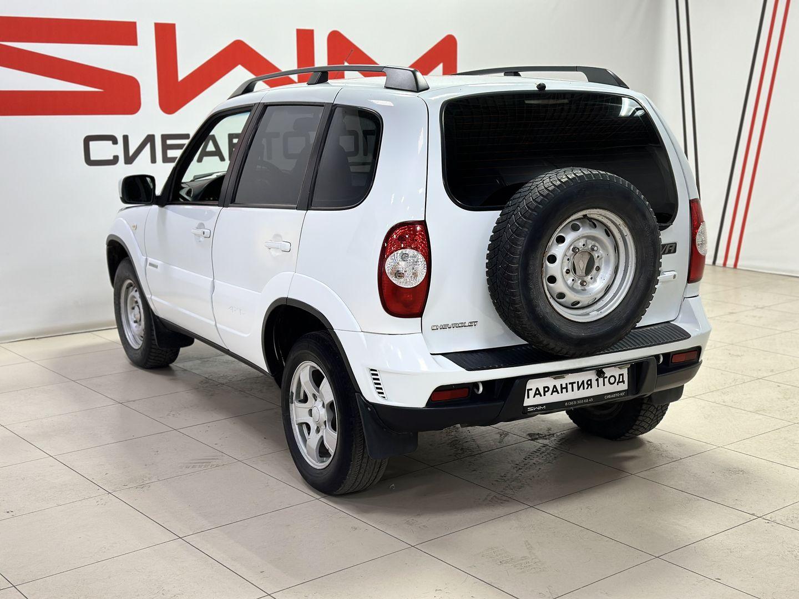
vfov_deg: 30.3
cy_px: 300
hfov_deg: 39.7
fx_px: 1108
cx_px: 400
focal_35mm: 48
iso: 100
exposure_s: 1/100
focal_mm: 6.86
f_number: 1.78
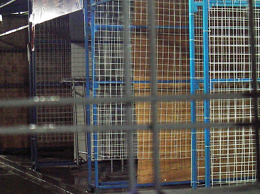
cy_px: 74
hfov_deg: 18.6
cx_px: 130
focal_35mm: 106
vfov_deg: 13.9
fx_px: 796
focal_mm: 7.3
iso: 200
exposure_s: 1/2.5
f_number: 3.4
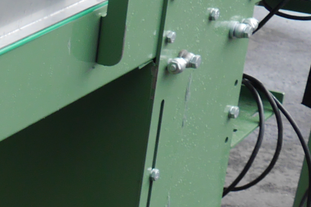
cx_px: -380
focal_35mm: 160
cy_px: 312
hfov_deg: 11.2
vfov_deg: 8.4
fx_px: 1382
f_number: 6.3
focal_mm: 16
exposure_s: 1/250
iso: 160
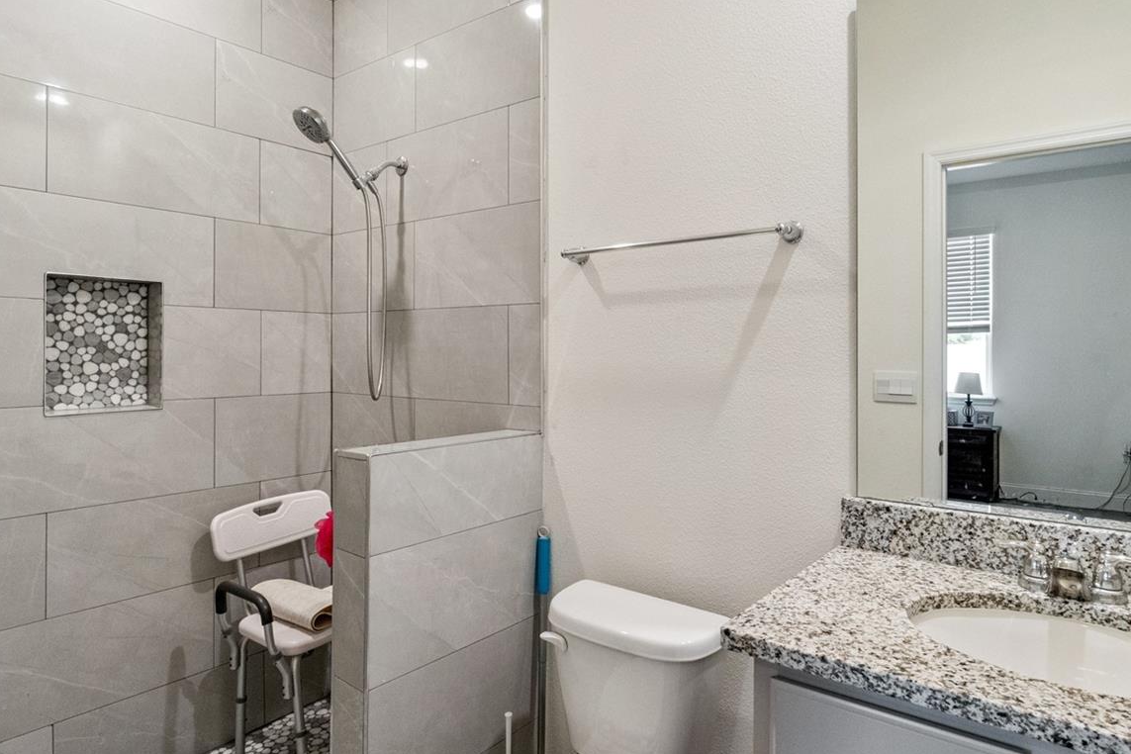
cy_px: 335
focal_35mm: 21
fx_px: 660
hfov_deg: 81.1
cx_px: 609
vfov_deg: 59.3
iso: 1600
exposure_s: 1/30
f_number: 11
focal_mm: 10
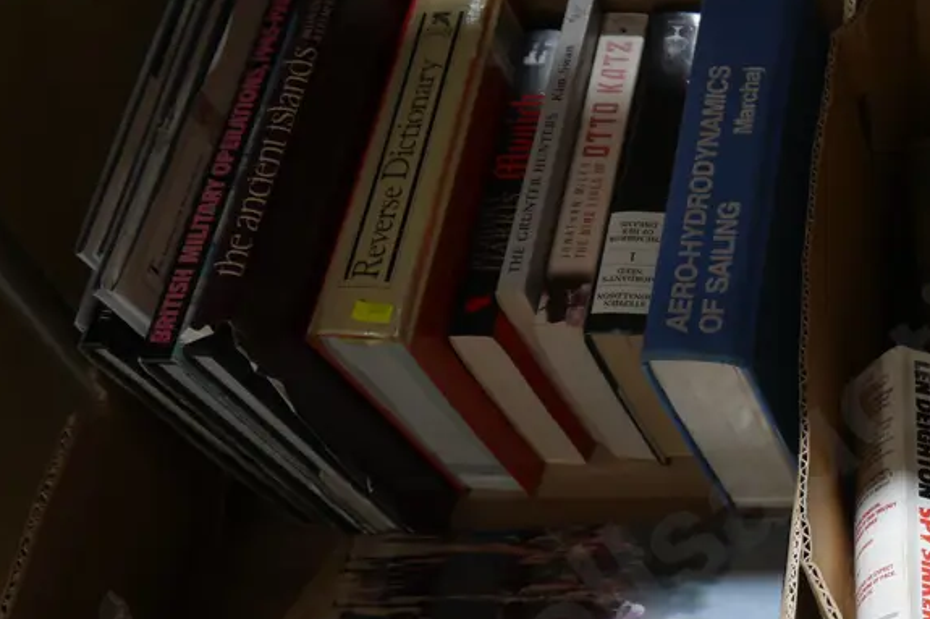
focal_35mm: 63
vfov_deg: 21.4
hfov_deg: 30.6
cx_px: 823
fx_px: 1627
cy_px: 445
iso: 320
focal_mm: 17
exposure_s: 1/60
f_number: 4
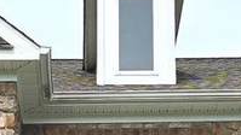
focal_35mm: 161
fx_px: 1029
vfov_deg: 7.1
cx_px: 73
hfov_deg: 13.3
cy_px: 328
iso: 12
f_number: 1.7
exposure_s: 1/1000
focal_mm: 6.3
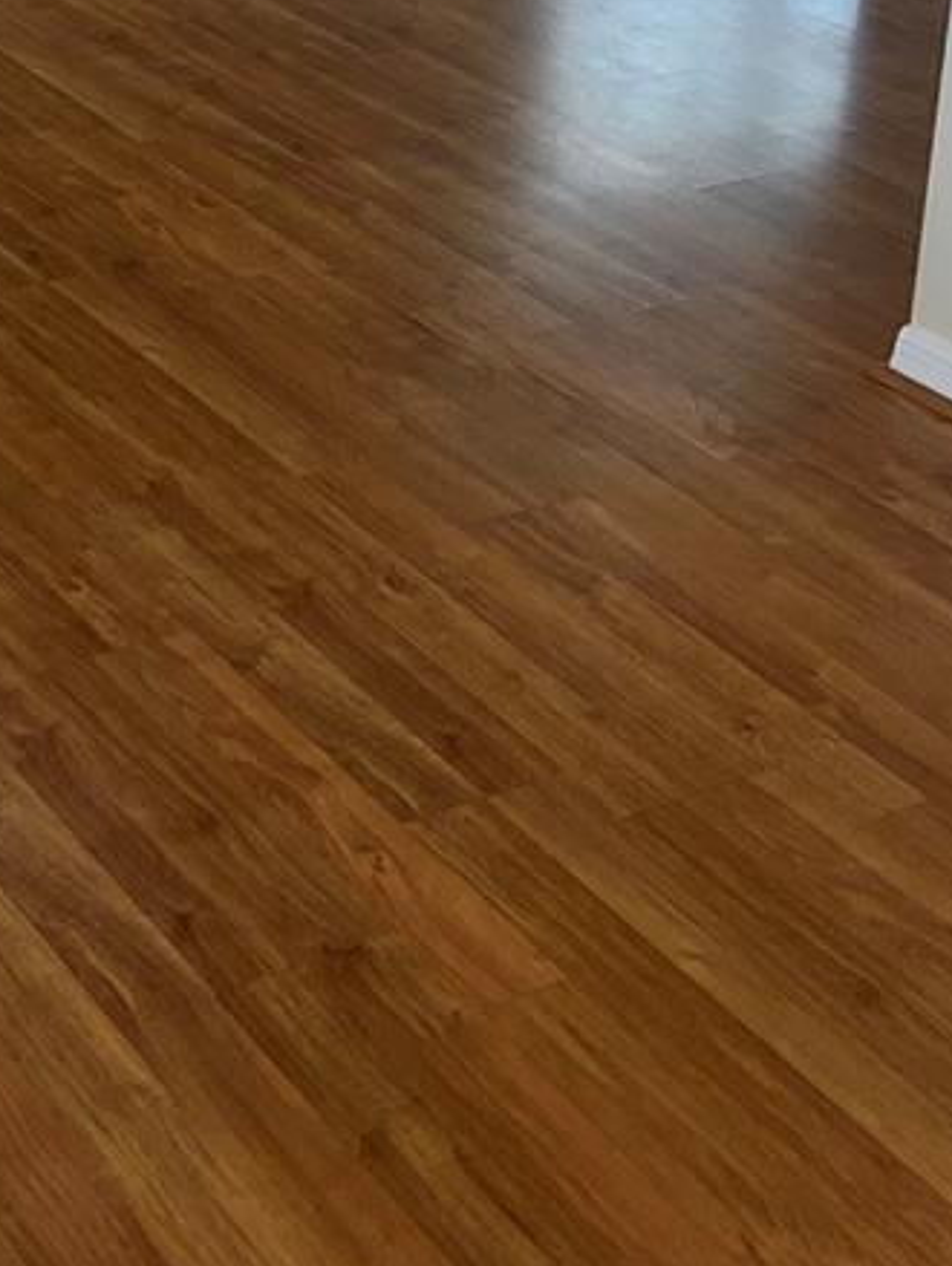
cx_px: -176
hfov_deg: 19.6
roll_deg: -1.9
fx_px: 2600
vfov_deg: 25.0
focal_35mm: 71
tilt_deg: -16.1
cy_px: -208
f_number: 1.5
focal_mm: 5.7
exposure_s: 1/120
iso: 80
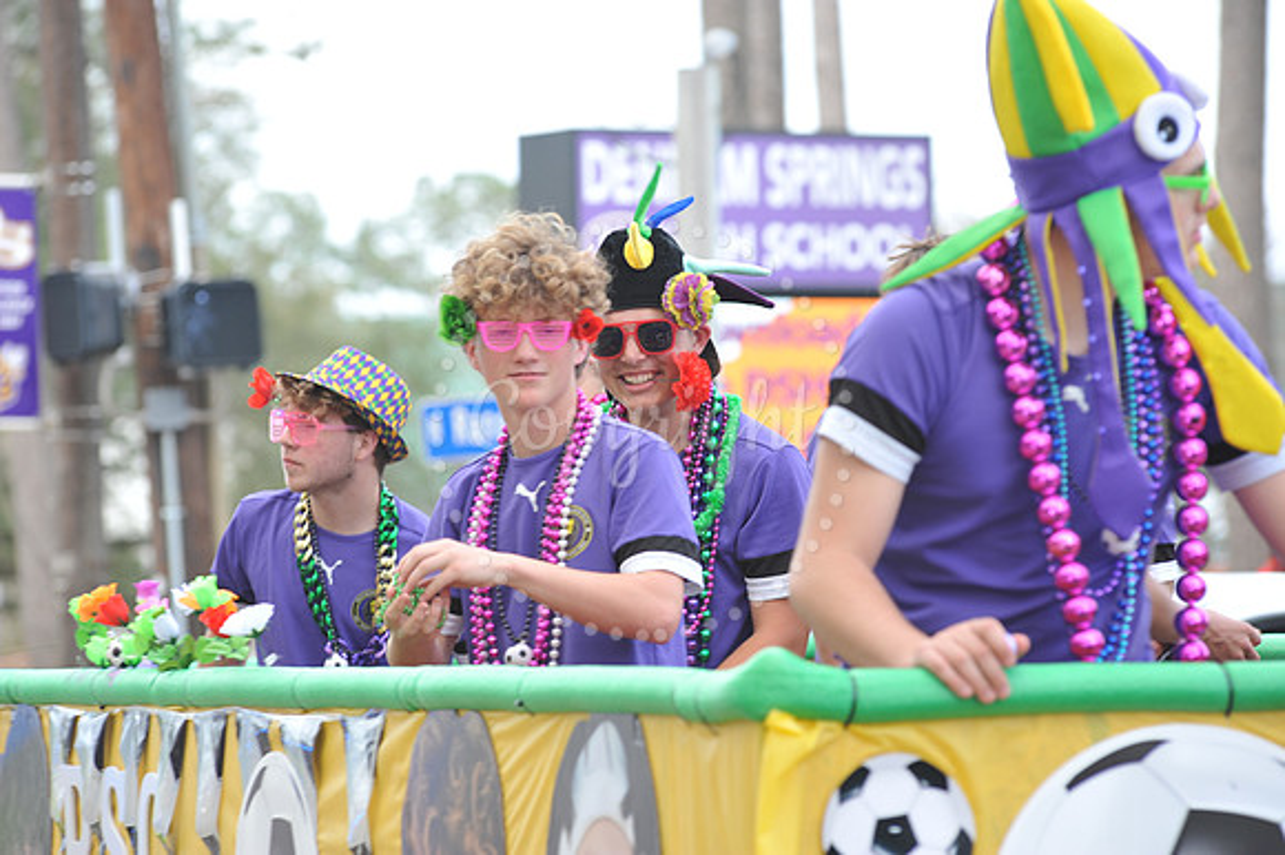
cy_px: 428
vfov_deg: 6.9
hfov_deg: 10.3
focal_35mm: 200
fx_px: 7135
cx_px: 642
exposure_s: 1/80
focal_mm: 200
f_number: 6.3
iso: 250
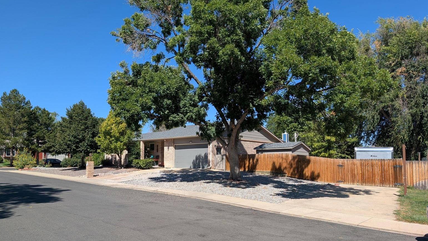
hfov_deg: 69.9
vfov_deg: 42.7
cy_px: 140
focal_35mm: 27
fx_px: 306
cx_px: 208
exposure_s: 1/831
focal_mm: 6.9
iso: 20
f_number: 1.68
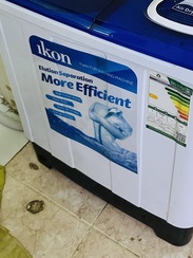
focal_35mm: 45
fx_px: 335
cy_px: 33
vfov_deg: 39.5
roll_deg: -1.0
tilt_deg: -35.9
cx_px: 136
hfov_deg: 31.8
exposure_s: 1/60
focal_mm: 6.86
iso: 800
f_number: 1.78
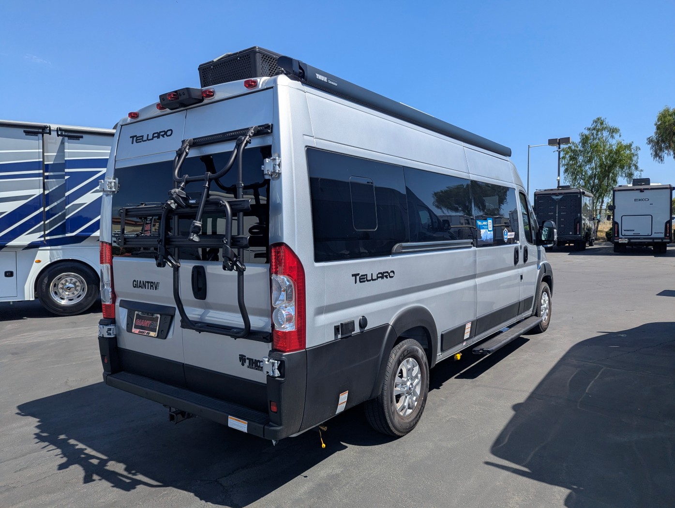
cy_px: 254
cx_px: 338
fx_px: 469
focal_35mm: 24
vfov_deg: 56.9
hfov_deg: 71.5
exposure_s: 1/2762
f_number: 1.85
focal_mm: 6.81
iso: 48
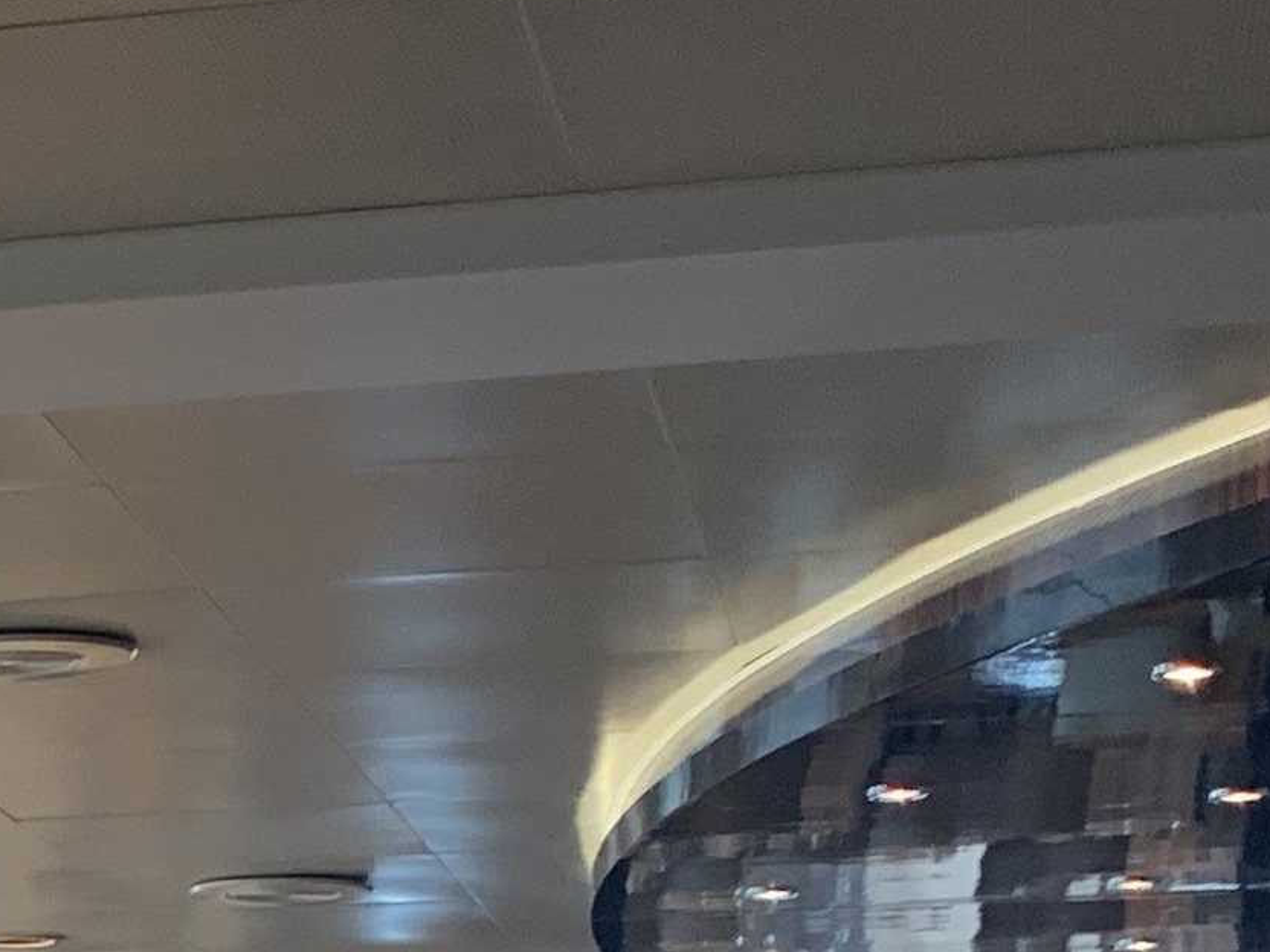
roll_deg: -0.6
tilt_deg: -6.6
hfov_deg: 14.9
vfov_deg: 10.4
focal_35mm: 126
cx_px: -408
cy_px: 2137
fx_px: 4623
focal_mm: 4.25
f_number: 1.8
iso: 80
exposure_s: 1/60
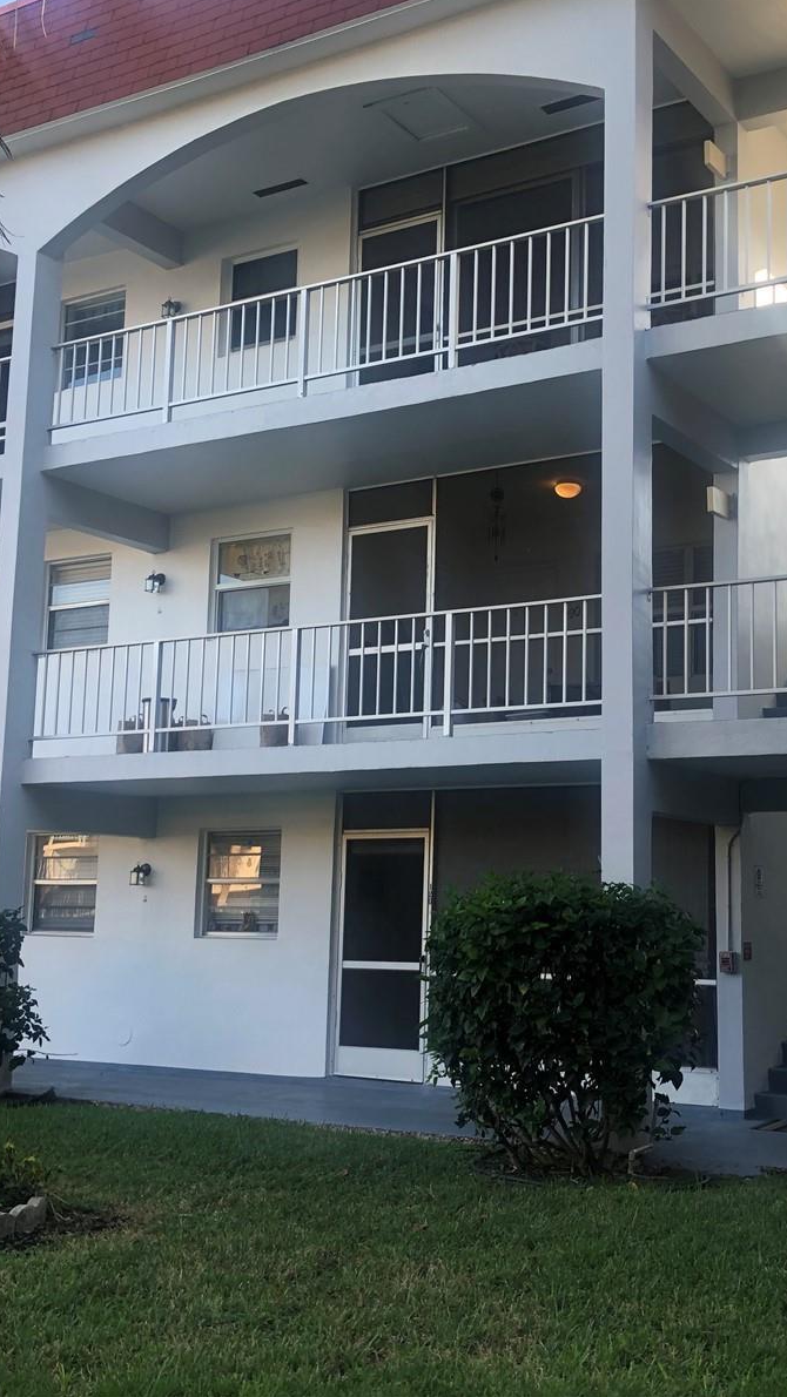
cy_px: 696
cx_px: 532
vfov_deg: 49.4
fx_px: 1520
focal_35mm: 41
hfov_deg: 28.8
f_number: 1.8
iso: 20
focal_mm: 4
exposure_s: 1/153
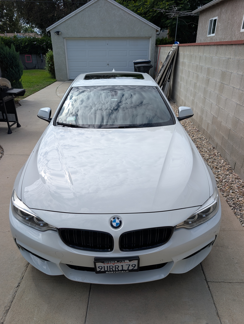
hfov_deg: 56.9
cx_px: 122
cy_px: 162
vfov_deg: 71.5
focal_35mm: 24
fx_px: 225
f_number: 1.68
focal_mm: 6.9
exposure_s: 1/1312
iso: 23
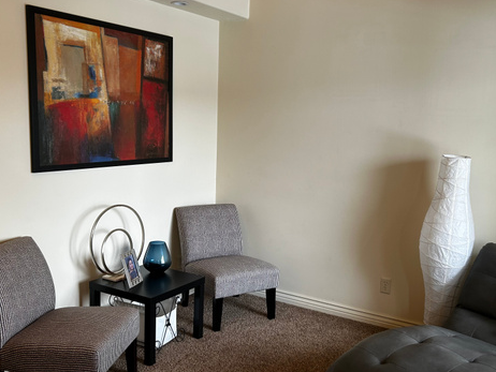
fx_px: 516
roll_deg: -1.8
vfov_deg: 39.7
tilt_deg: -9.3
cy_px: 193
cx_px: 250
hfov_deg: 51.3
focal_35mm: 36
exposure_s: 1/60
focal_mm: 5.7
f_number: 1.5
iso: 80
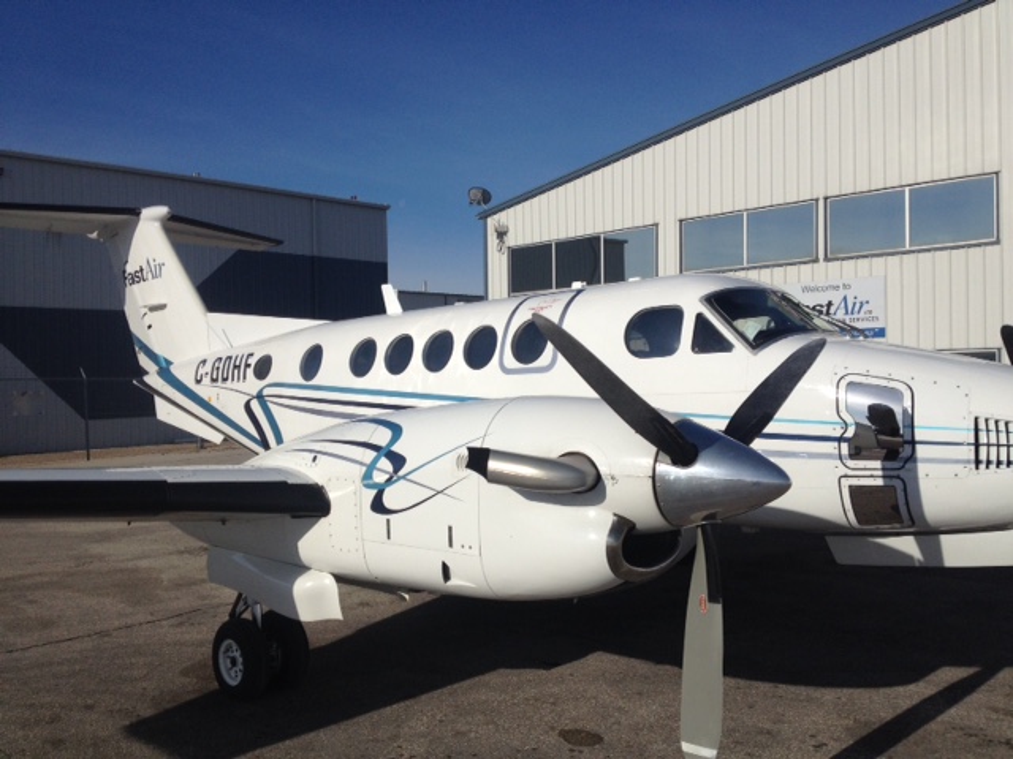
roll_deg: +0.8
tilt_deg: +0.0
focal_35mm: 35
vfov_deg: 40.7
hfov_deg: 52.6
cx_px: 506
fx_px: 1024
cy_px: 380
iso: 50
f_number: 2.4
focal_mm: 4.28
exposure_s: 1/5025
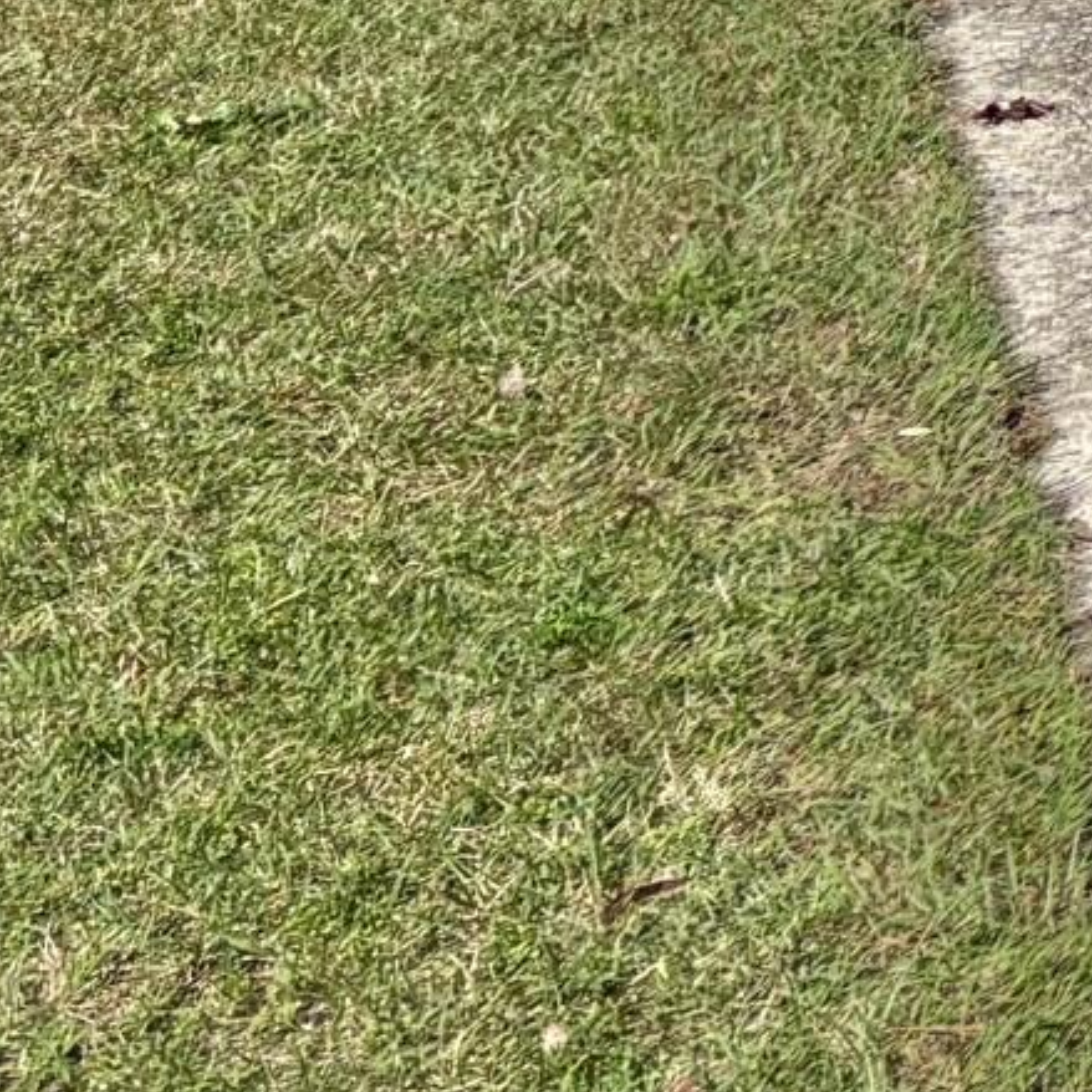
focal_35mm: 157
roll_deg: -0.1
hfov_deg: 8.5
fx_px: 5603
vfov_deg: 10.0
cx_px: 3669
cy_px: -1351
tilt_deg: +1.0
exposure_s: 1/5348
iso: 50
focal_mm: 5.96
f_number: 1.6
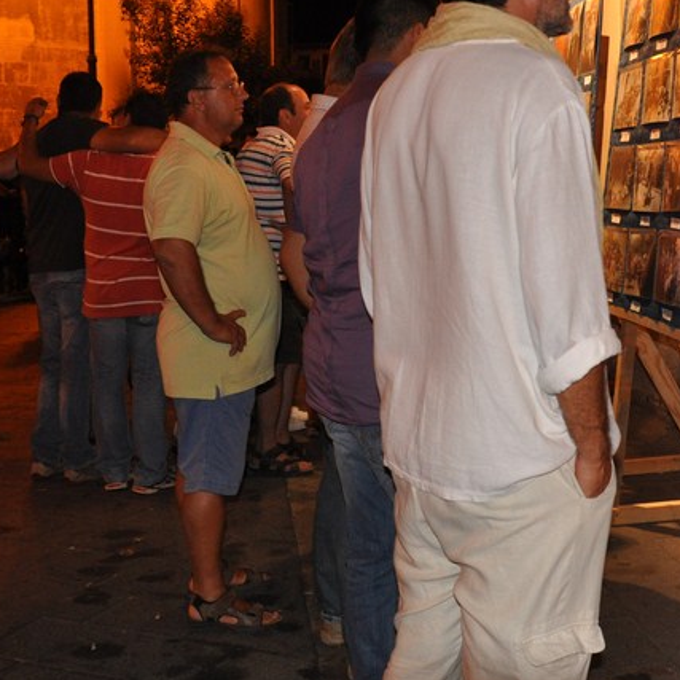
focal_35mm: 55
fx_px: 1222
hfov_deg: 30.7
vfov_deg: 31.1
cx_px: 484
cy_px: 298
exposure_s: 1/60
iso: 800
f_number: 3.5
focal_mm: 18
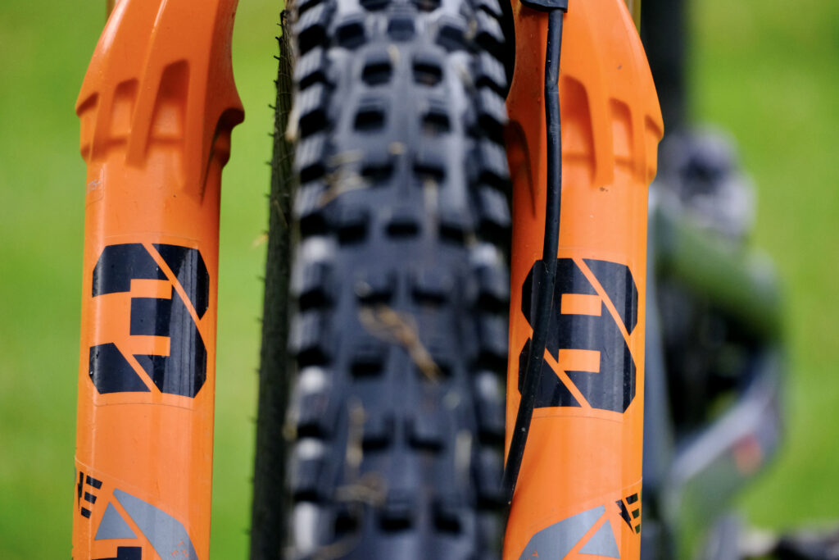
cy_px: 280
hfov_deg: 4.6
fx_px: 10488
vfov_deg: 3.1
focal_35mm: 450
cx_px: 420
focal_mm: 300
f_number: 5.6
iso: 1600
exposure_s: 1/250
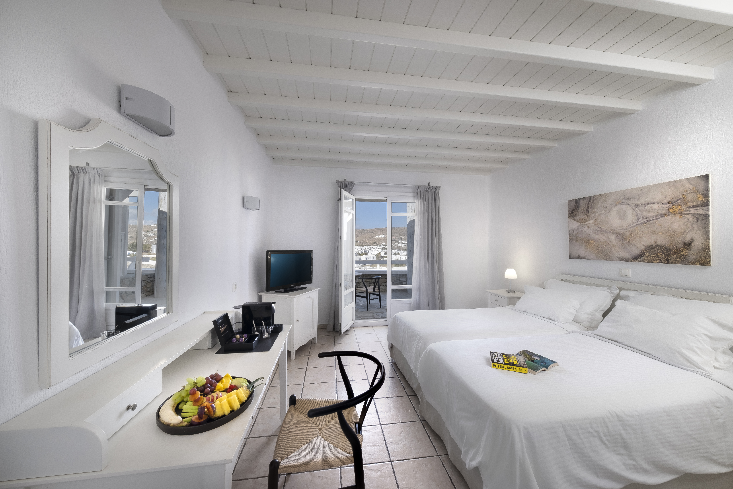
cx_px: 366
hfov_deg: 112.6
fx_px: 244
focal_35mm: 12
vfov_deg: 90.0
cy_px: 244
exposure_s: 1/30
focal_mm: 8
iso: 160
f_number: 11
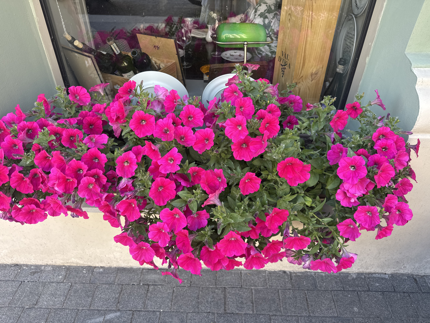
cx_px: 215
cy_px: 162
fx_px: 298
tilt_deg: -38.5
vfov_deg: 56.8
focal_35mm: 24
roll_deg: -0.8
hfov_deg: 71.6
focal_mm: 6.76
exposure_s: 1/126
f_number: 1.78
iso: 50
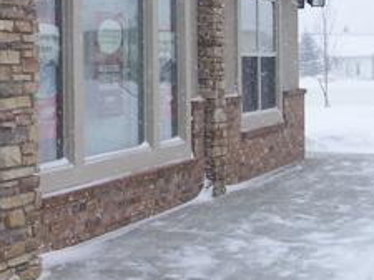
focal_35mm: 88
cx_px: 37
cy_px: 60
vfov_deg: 16.6
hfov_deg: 21.8
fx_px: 949
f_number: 5.6
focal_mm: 7
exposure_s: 1/180
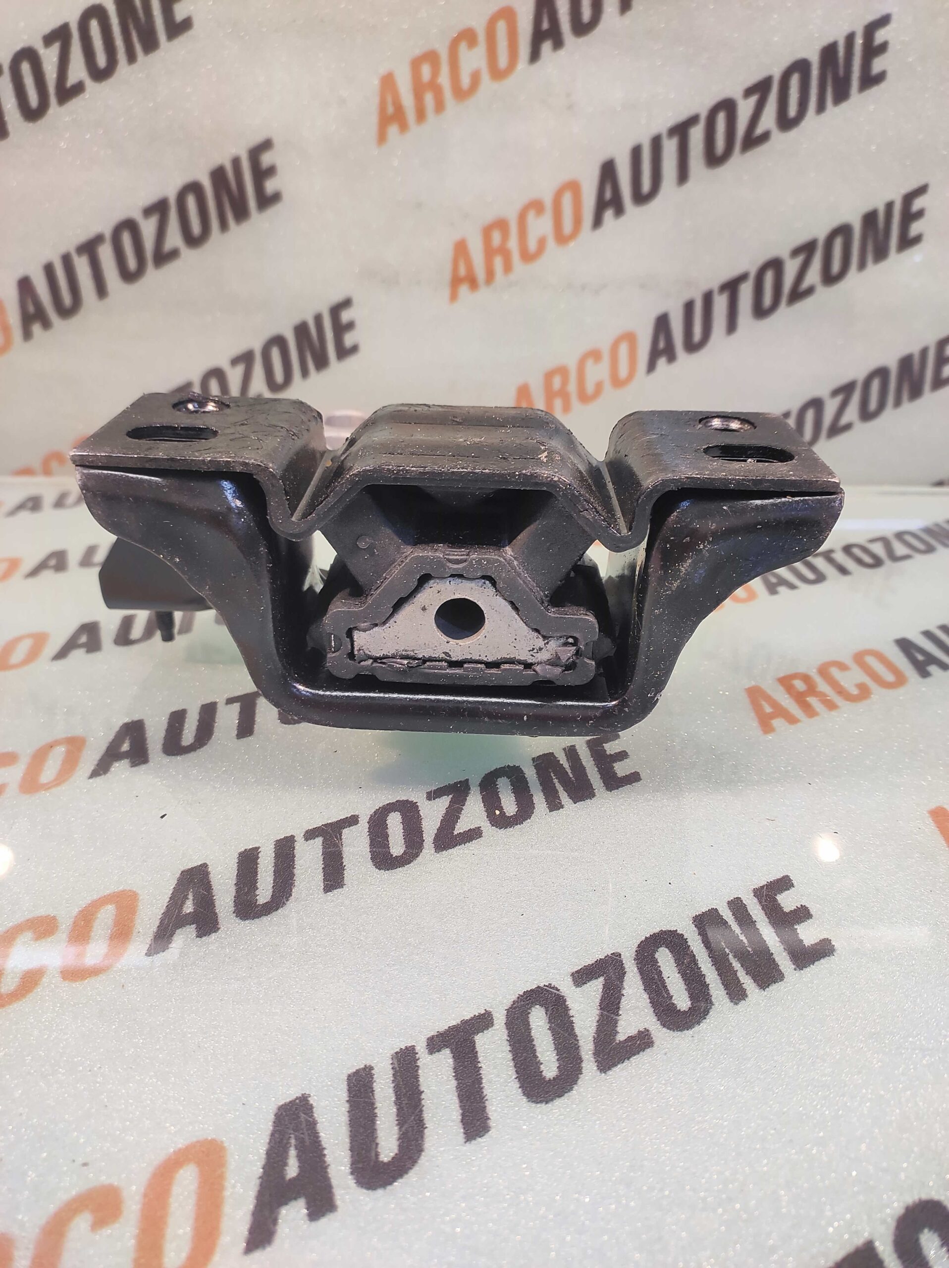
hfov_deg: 74.7
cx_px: 474
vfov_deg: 91.1
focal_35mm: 17
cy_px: 634
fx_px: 622
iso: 198
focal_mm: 4.74
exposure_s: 1/33
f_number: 1.79
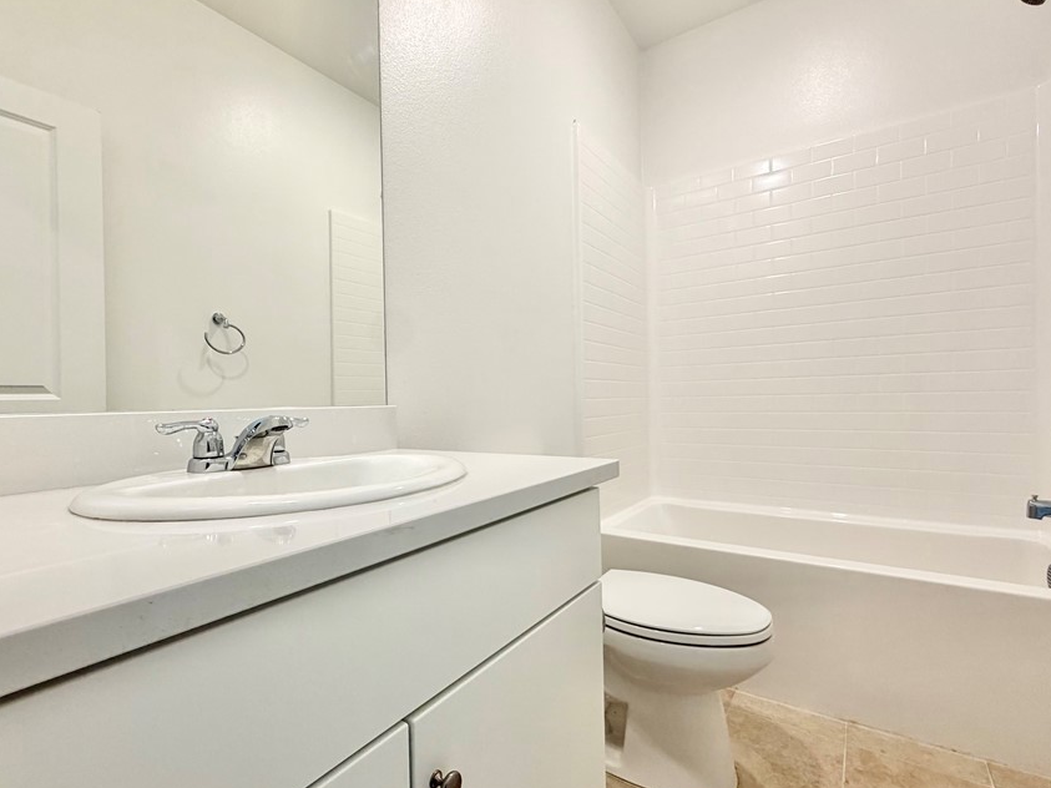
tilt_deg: -1.4
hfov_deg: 91.0
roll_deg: +1.2
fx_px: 516
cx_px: 511
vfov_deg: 74.7
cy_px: 405
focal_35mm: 17
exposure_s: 1/120
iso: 160
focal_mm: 2.22
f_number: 2.2
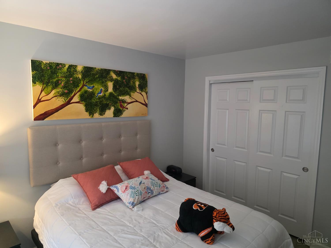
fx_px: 220
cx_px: 166
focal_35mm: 23
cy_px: 124
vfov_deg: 58.9
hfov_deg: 73.9
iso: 1000
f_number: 1.7
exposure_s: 1/120
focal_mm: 6.3
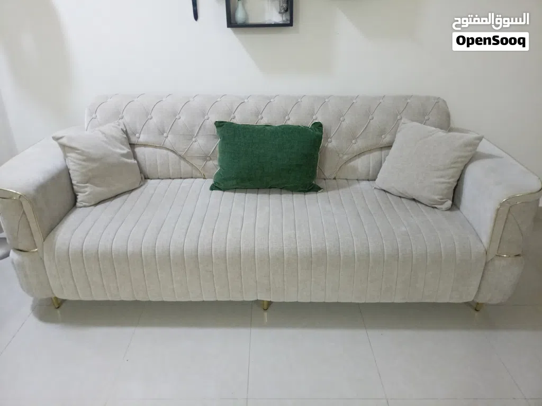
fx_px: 391
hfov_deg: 69.4
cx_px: 271
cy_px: 203
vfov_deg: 54.8
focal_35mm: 25
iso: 892
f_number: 1.8
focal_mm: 4.27
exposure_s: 1/25
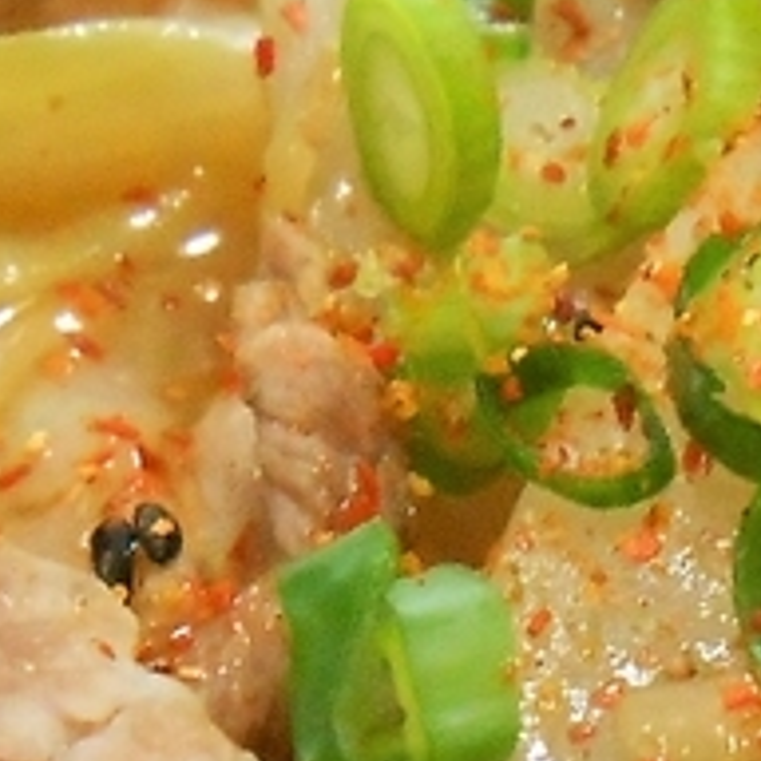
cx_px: 555
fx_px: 4129
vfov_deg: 10.5
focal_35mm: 166
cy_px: 634
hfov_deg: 10.5
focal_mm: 5.3
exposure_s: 1/25
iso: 800
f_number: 3.8
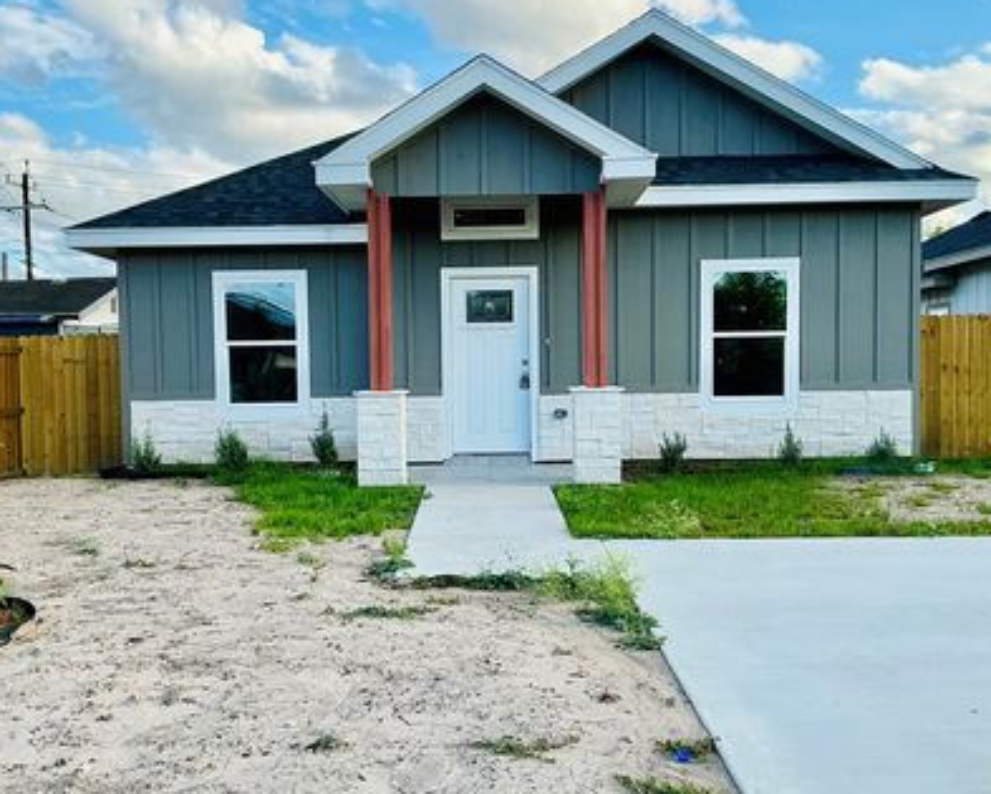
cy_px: 422
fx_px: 1057
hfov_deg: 50.2
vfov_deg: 41.2
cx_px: 482
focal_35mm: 36
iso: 25
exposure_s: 1/719
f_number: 1.8
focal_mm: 3
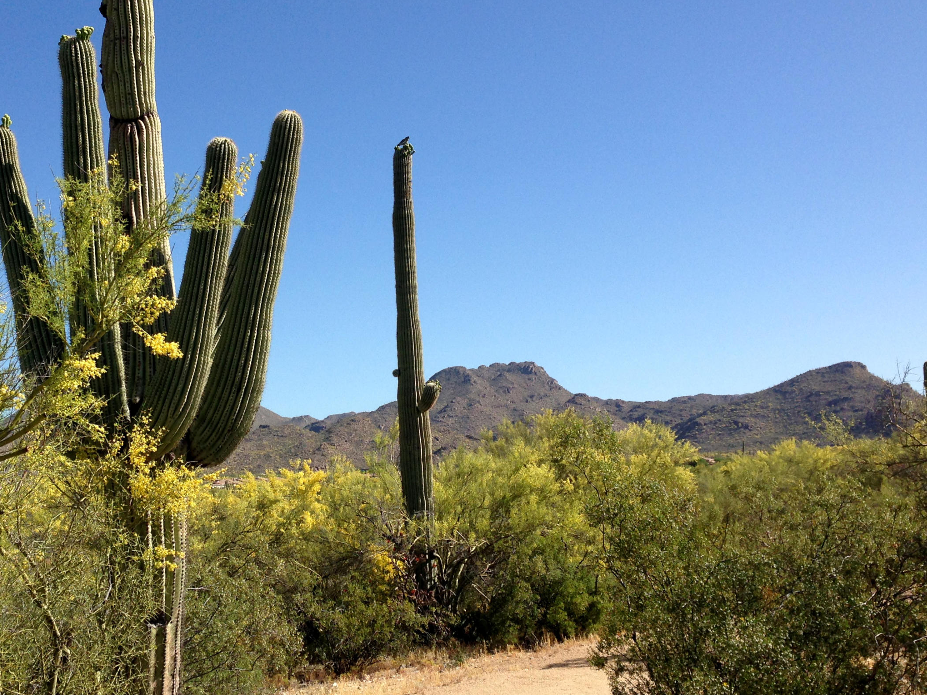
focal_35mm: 47
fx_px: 1259
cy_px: 336
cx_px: 305
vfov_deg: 30.9
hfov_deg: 39.9
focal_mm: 4.12
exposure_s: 1/1506
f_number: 2.4
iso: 50
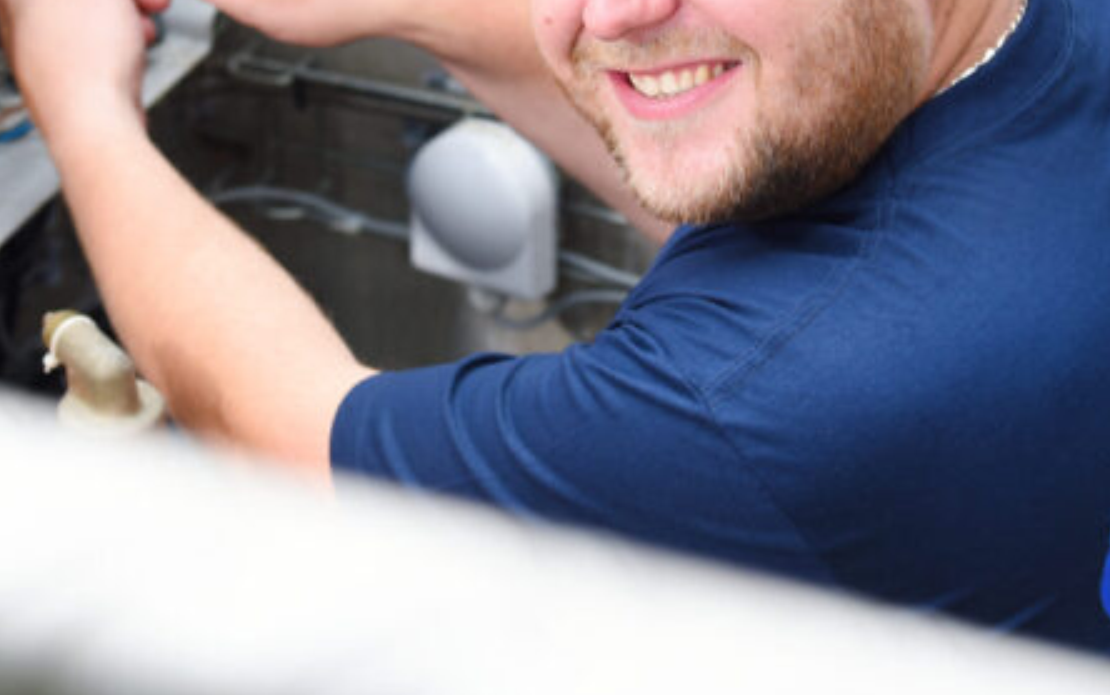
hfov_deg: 11.1
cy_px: 102
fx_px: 5690
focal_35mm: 188
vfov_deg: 7.0
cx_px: 395
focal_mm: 80
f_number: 4.5
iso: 125
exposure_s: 1/250
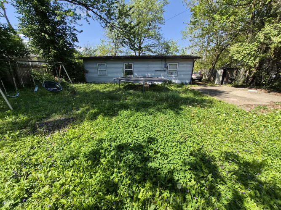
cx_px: 140
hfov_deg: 106.2
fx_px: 106
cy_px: 105
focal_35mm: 13
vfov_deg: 89.9
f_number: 2.2
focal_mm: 1.7
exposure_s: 1/692
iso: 25
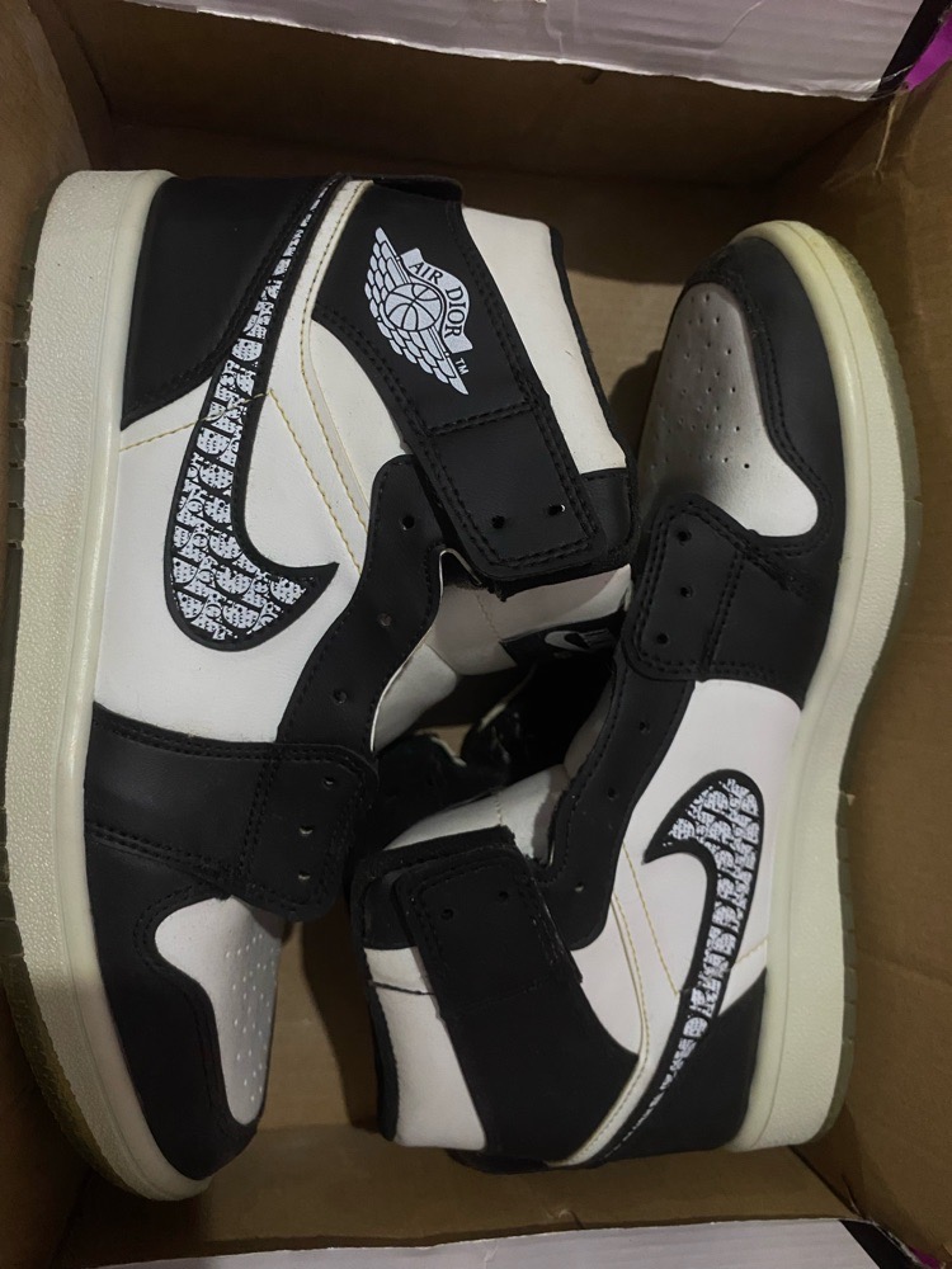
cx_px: 476
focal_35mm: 26
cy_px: 634
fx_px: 953
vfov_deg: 67.3
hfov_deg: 53.1
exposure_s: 1/50
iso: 320
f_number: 1.8
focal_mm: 4.25
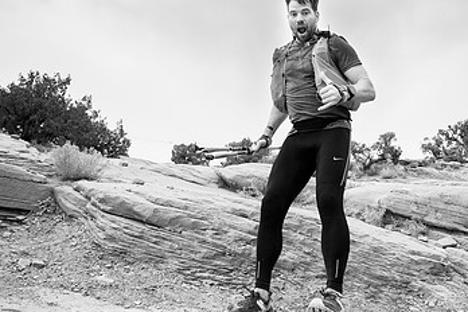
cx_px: 338
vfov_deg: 33.0
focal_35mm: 40
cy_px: 98
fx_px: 520
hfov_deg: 47.1
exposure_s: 1/1600
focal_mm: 24
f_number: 4
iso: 2500
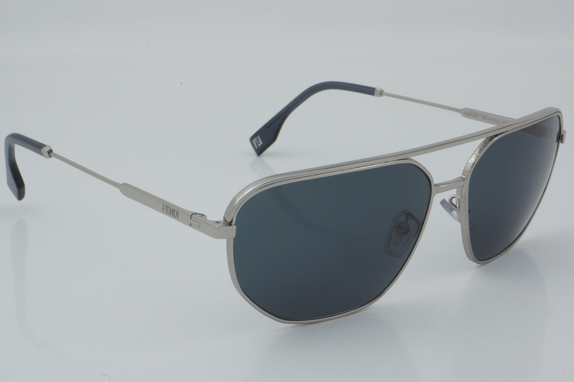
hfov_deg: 27.0
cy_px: 191
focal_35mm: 75
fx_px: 1196
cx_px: 287
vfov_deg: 18.2
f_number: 32
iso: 100
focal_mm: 50
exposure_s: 1/4
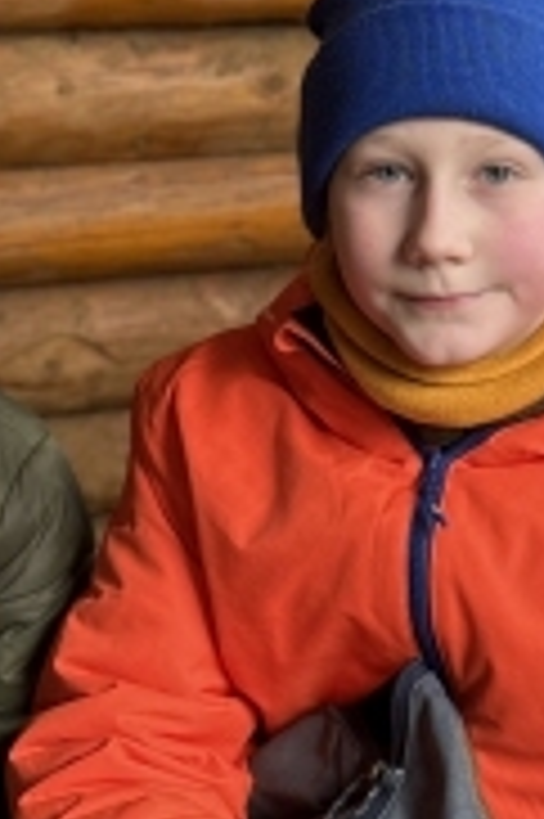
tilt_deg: -13.4
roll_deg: -2.7
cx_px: 459
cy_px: 171
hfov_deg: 8.3
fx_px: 3747
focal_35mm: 165
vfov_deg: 12.4
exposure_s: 1/60
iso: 125
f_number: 1.78
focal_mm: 6.86
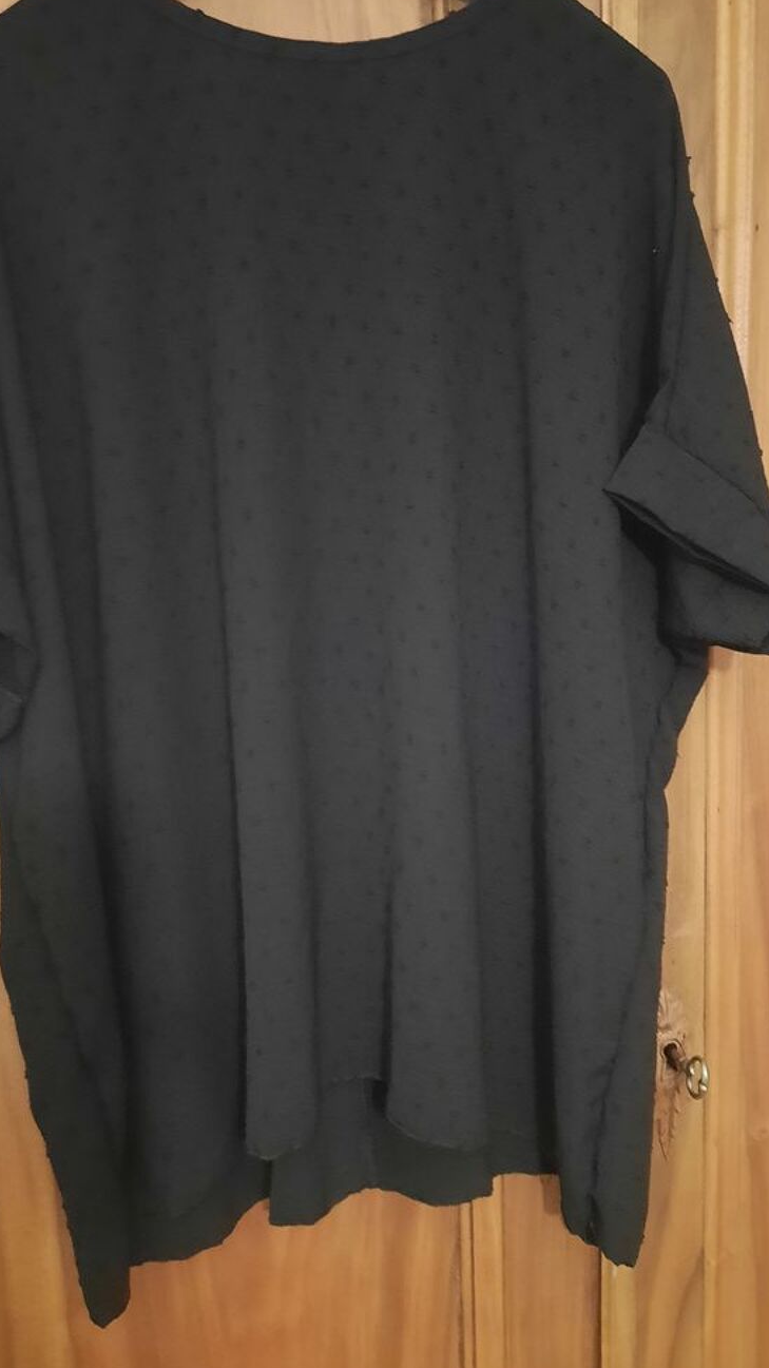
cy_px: 677
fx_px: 1016
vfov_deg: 67.9
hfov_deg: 41.4
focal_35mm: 28
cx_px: 437
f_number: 2
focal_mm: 4.6
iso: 1600
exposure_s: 1/10
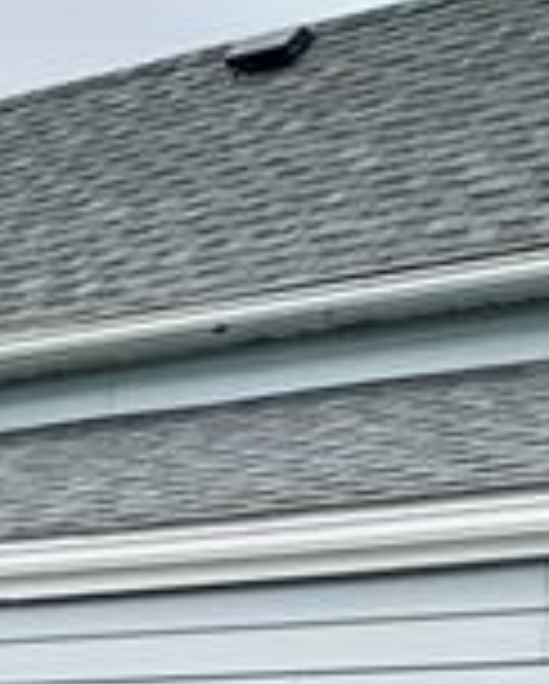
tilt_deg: -0.9
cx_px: 428
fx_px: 1865
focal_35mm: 92
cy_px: 954
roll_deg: -0.8
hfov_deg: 16.6
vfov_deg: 18.9
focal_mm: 2.22
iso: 50
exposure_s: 1/997
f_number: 2.2
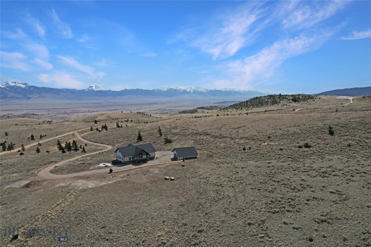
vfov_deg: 57.2
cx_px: 186
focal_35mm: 22
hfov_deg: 78.6
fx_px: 227
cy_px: 124
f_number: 2.8
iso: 110
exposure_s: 1/4000
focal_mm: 8.38
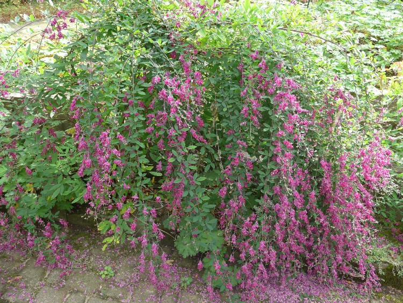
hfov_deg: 61.6
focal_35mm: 29
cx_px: 202
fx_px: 338
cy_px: 152
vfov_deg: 48.3
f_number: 2.8
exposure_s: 1/125
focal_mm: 6
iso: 80
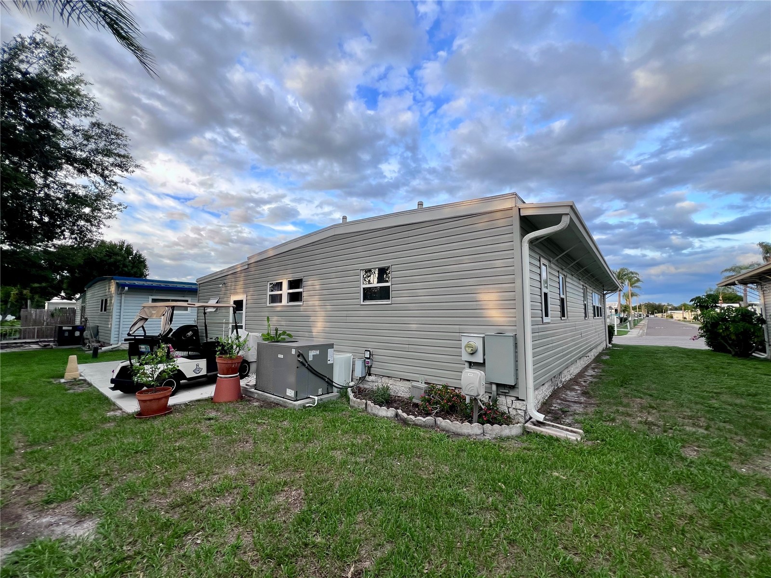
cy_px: 289
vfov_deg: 89.9
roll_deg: -0.5
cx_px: 386
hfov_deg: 106.2
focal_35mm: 13
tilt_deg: +5.4
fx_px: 290
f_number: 1.8
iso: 32
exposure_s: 1/141
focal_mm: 1.57
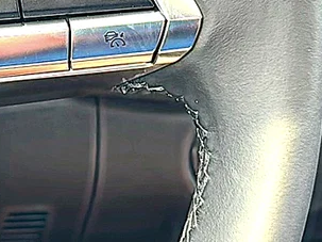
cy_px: -10
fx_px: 902
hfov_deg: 19.9
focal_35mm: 97
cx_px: 41
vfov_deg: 14.9
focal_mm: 6.86
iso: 80
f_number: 1.78
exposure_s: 1/194
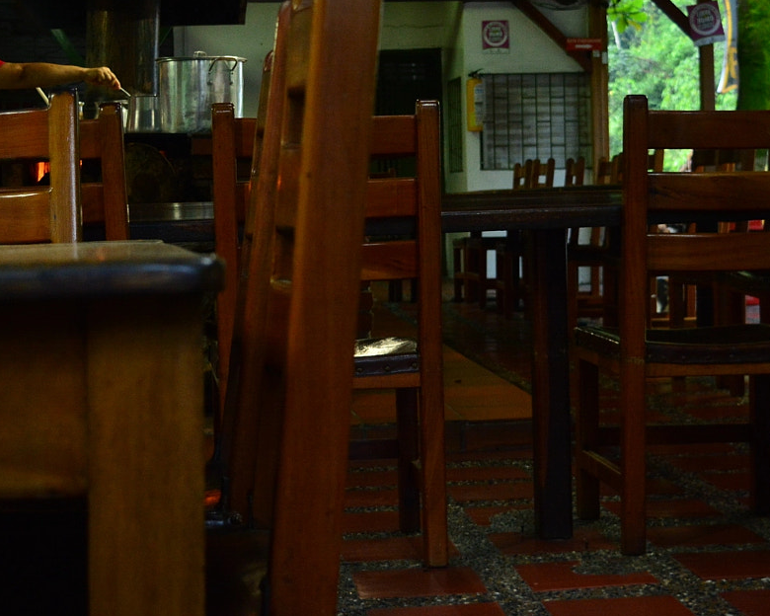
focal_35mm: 78
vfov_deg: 19.6
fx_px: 1777
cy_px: 224
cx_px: 335
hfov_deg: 24.4
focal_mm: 27
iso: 640
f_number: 4
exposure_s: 1/50
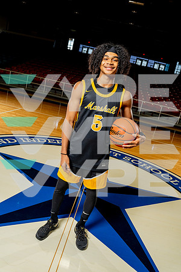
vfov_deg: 65.5
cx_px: 90
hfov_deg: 46.4
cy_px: 136
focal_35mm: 28
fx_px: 211
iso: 640
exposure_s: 1/250
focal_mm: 28
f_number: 5.6
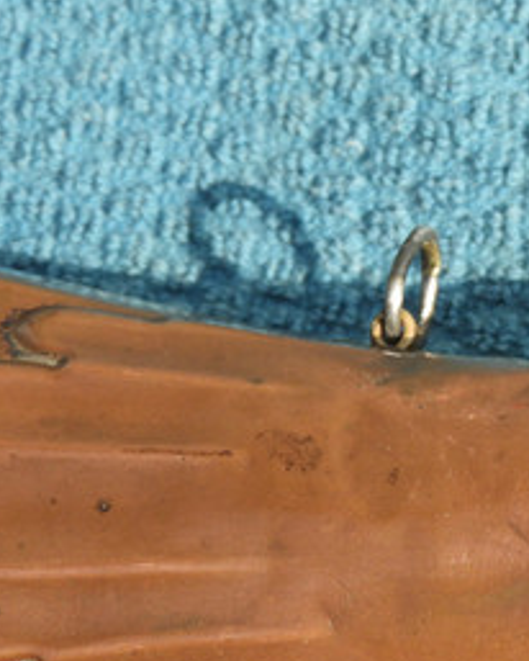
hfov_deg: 10.4
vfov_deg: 13.1
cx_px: 678
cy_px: 516
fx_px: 2854
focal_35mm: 146
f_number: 4.2
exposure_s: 1/400
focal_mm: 10.7
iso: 100
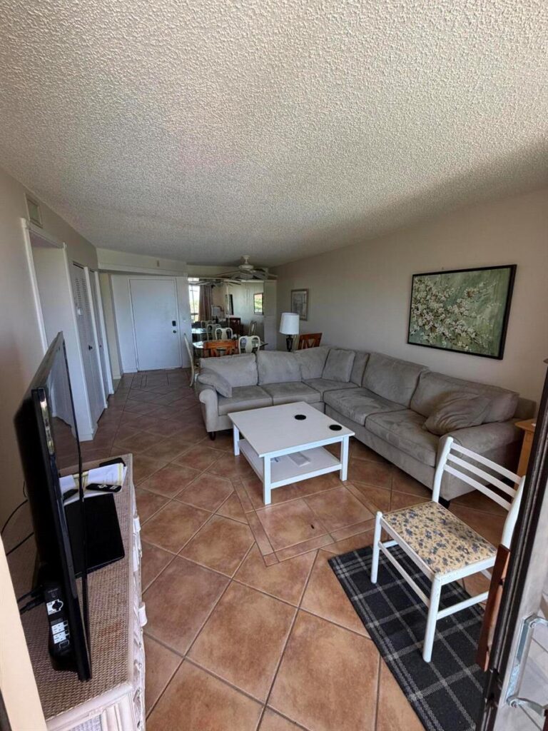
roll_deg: +0.9
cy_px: 366
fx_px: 296
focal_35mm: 14
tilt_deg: -12.7
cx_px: 274
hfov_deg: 85.7
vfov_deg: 102.1
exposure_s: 1/121
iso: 250
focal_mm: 2.22
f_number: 2.2
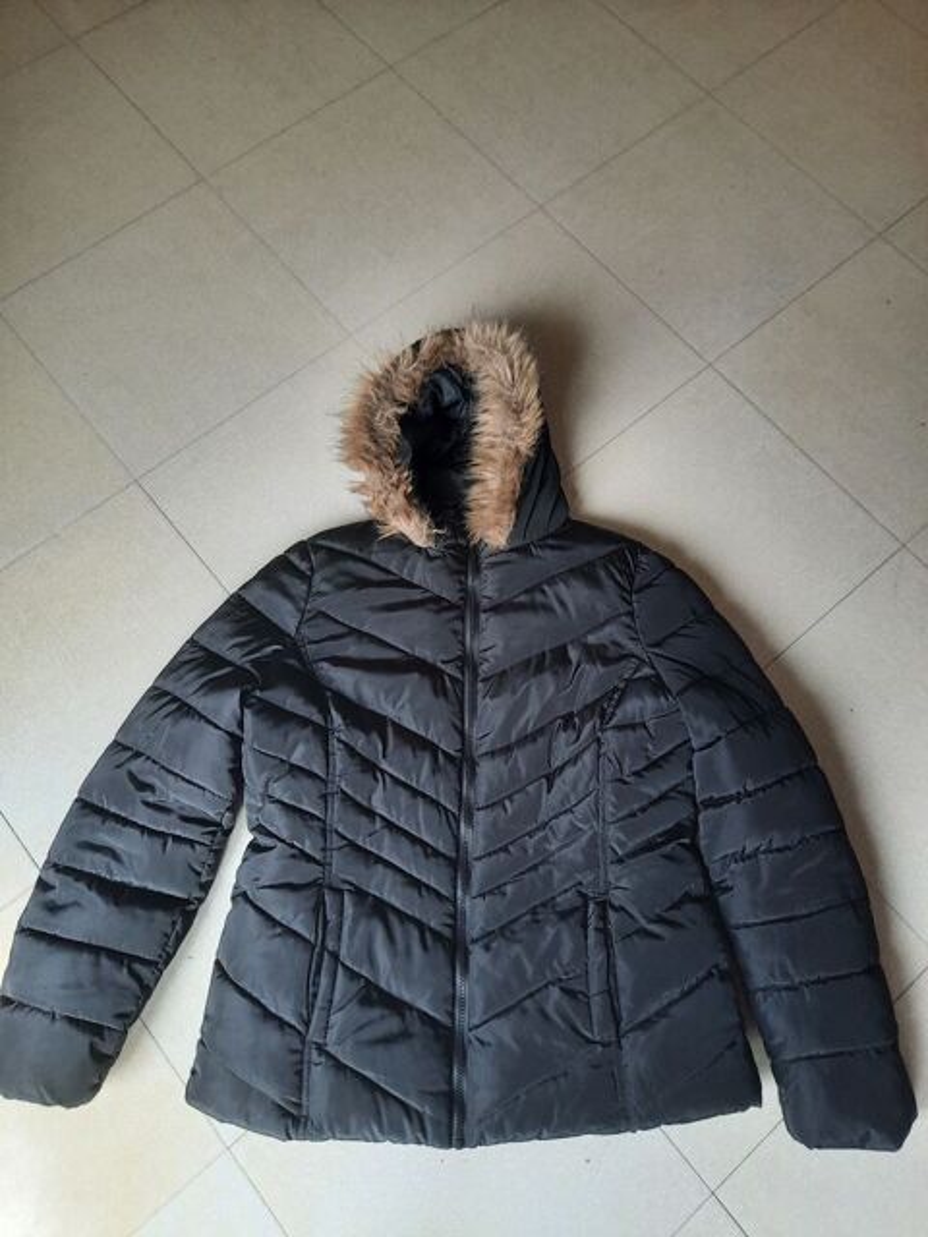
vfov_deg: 69.4
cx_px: 464
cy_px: 618
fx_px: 894
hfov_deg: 54.9
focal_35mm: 25
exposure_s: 1/33
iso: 250
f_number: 2
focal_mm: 4.6
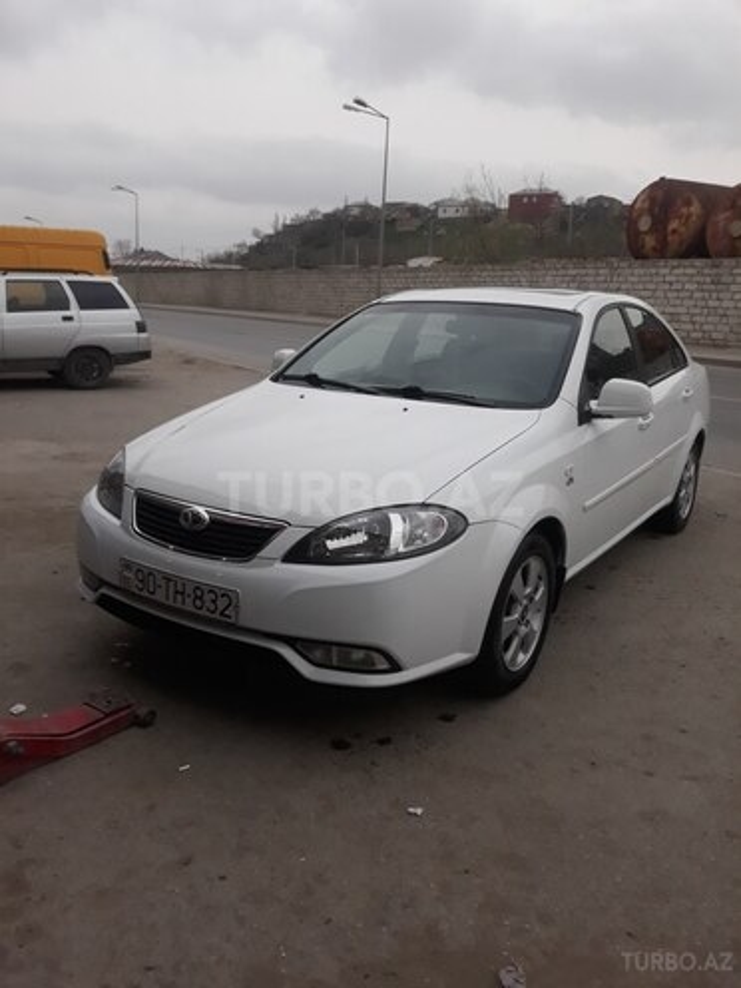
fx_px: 771
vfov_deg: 65.3
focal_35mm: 27
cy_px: 494
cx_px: 370
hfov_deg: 51.4
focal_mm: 3.71
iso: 50
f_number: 1.7
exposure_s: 1/100
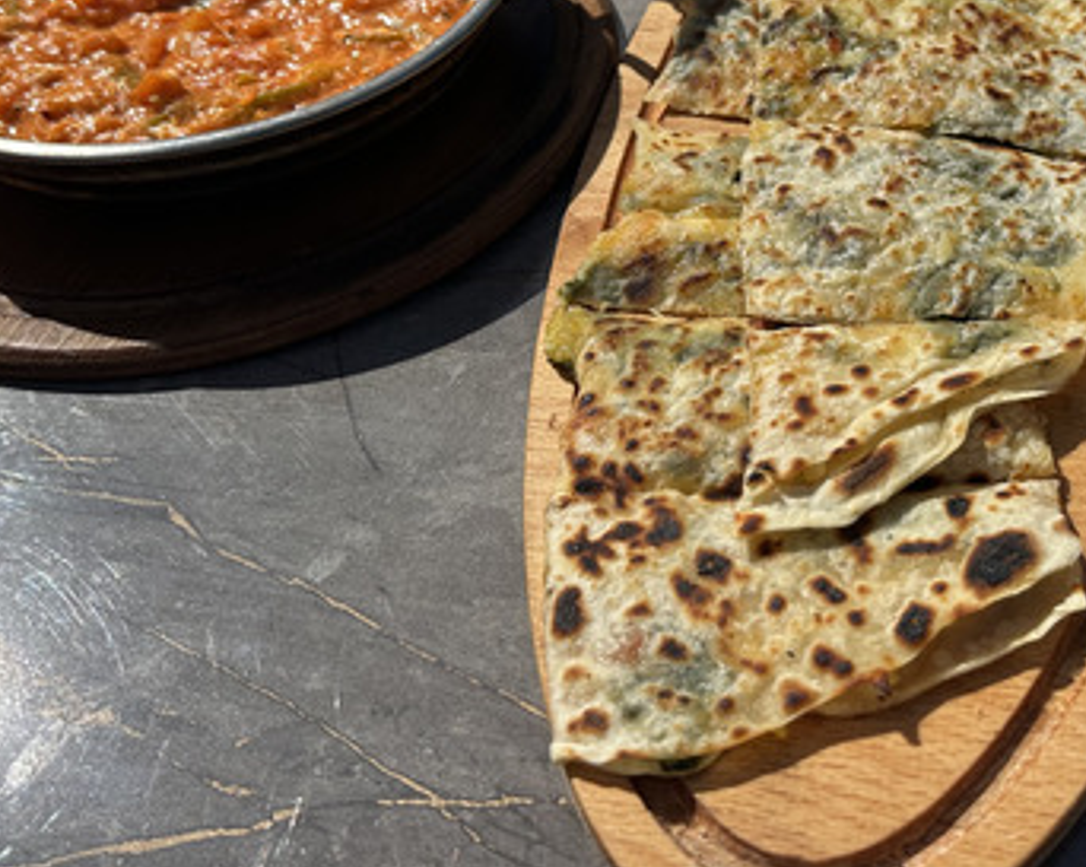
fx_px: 1541
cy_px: 211
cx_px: 768
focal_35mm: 48
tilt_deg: -41.0
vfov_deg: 30.8
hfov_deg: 38.1
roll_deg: +2.6
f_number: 1.78
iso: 80
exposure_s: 1/7576
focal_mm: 6.86
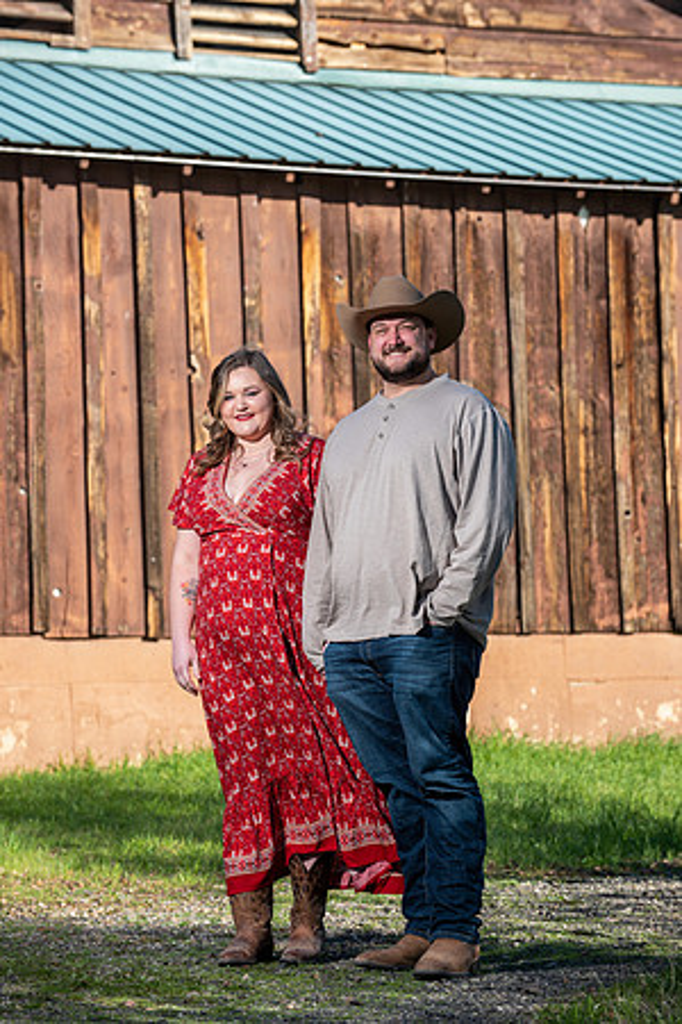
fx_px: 3978
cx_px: 341
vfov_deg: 14.7
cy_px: 512
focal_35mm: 140
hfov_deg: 9.8
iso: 160
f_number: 5.6
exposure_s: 1/250
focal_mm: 140
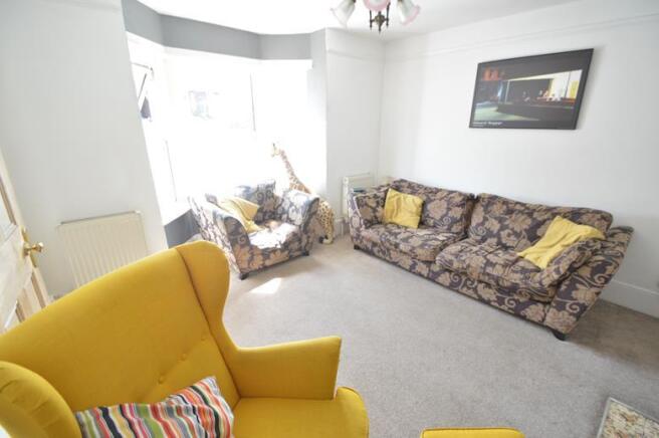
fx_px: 274
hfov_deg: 100.4
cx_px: 330
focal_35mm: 15
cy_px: 219
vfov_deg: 77.2
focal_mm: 10
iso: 140
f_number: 3.5
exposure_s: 1/15
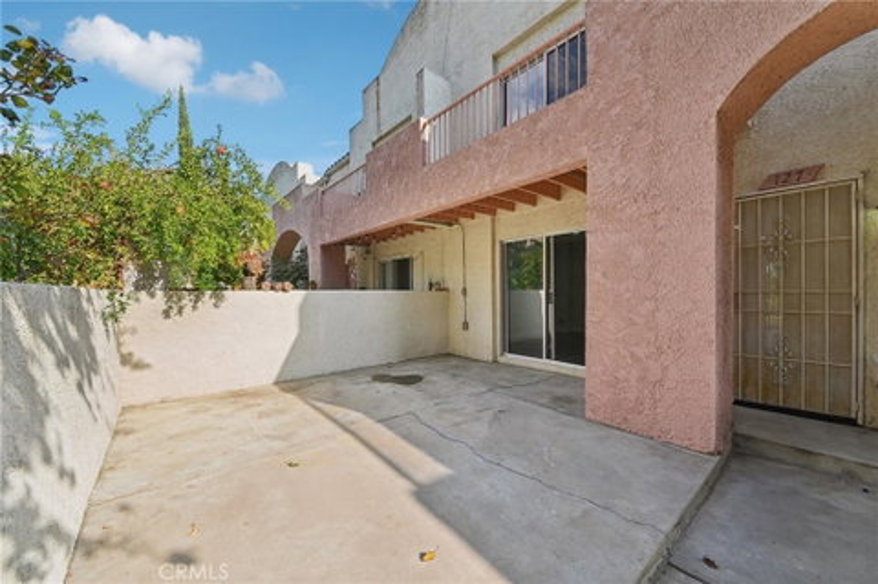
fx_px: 317
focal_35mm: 13
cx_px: 439
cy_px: 292
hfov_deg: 108.4
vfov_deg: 85.3
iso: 250
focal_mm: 13
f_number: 22
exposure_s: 1/13
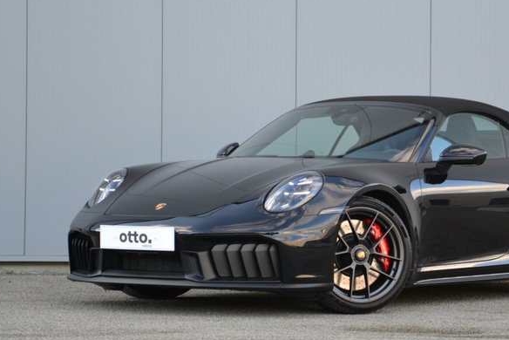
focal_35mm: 163
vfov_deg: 8.4
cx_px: 336
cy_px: 139
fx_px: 2306
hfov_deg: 12.6
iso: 320
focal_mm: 62
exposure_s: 1/125
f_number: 5.6
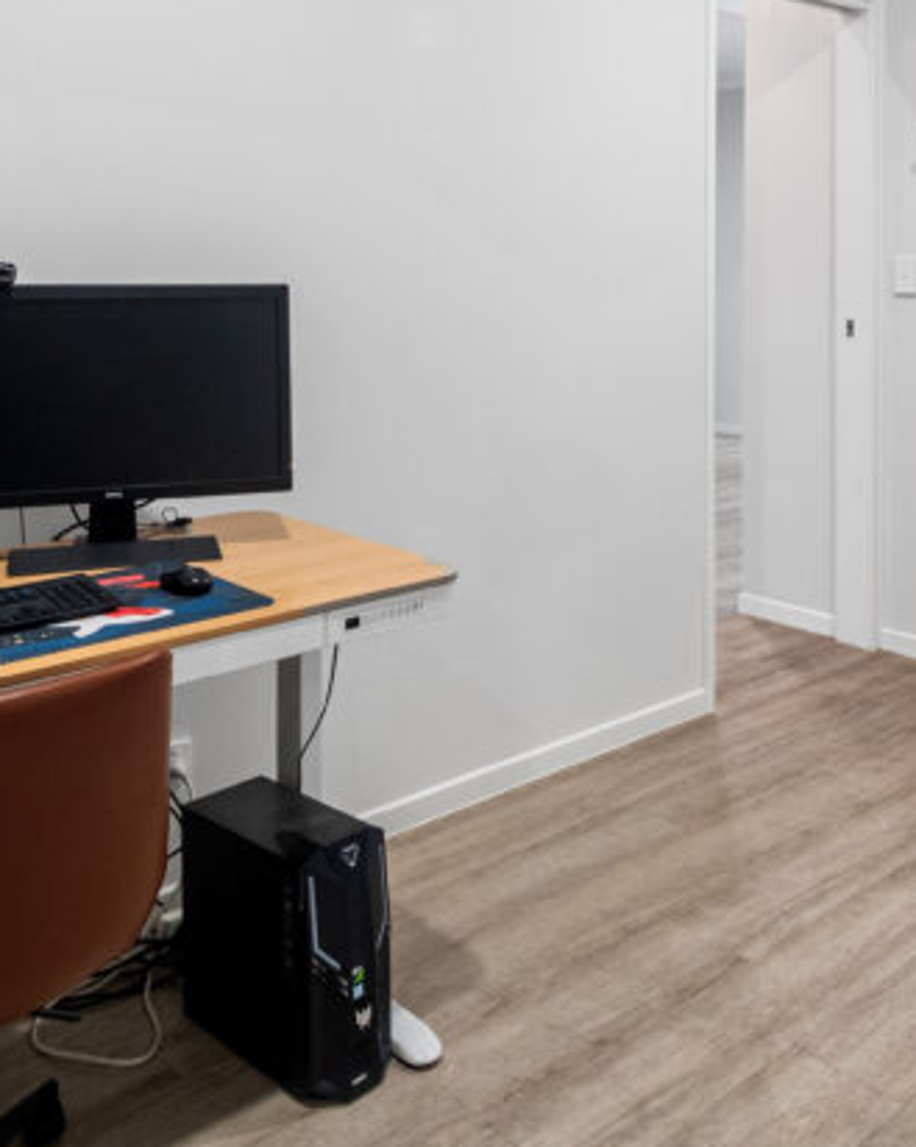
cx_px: 482
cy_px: 298
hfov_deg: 43.3
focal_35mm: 34
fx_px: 1153
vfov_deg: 50.8
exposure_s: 1/2.5
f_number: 8
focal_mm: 7
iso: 400
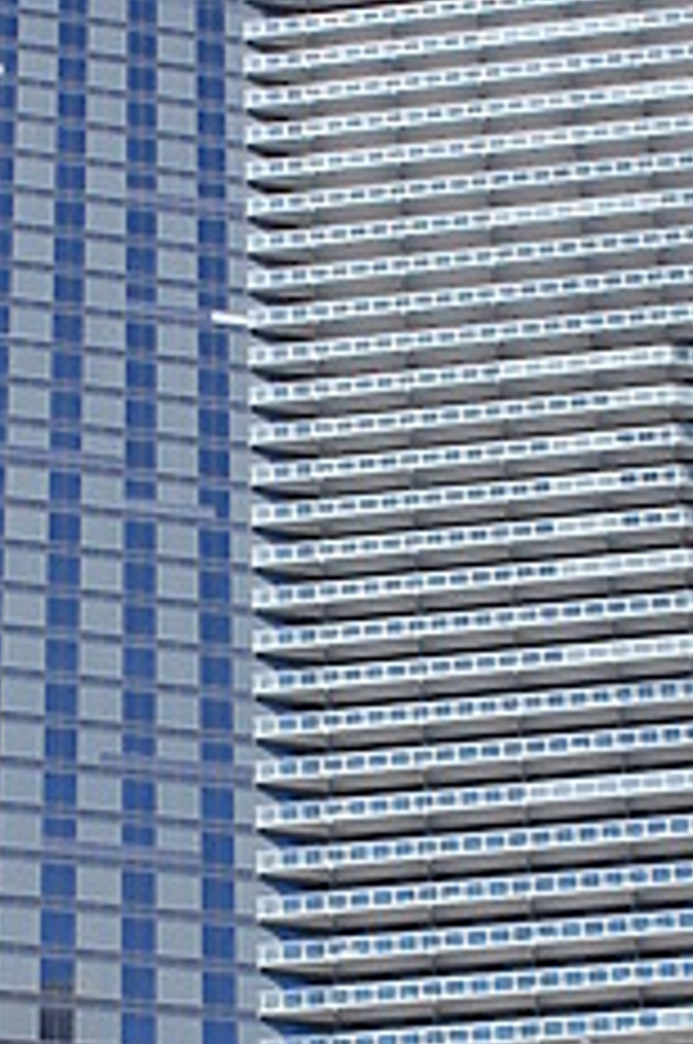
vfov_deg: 16.9
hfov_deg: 11.4
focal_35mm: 120
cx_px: 241
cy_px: 801
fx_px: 3484
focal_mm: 31
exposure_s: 1/250
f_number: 8
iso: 200
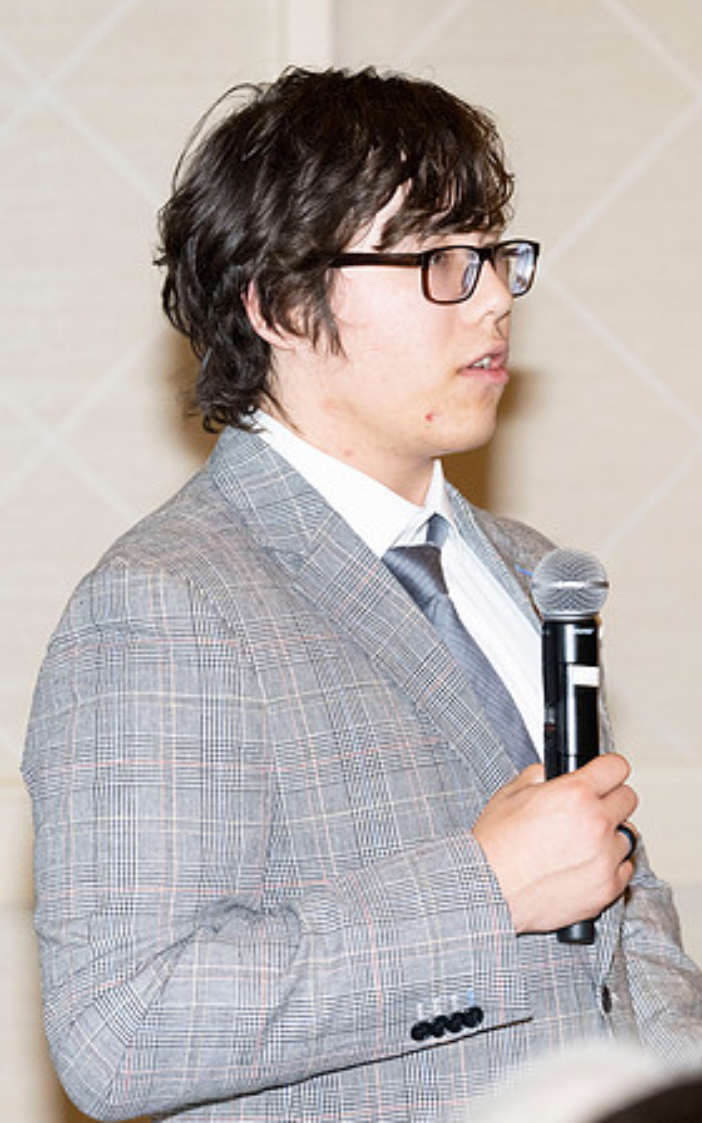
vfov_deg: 12.4
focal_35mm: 169
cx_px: 351
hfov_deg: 7.8
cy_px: 562
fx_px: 5173
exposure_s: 1/200
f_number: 5.6
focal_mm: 110
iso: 2000
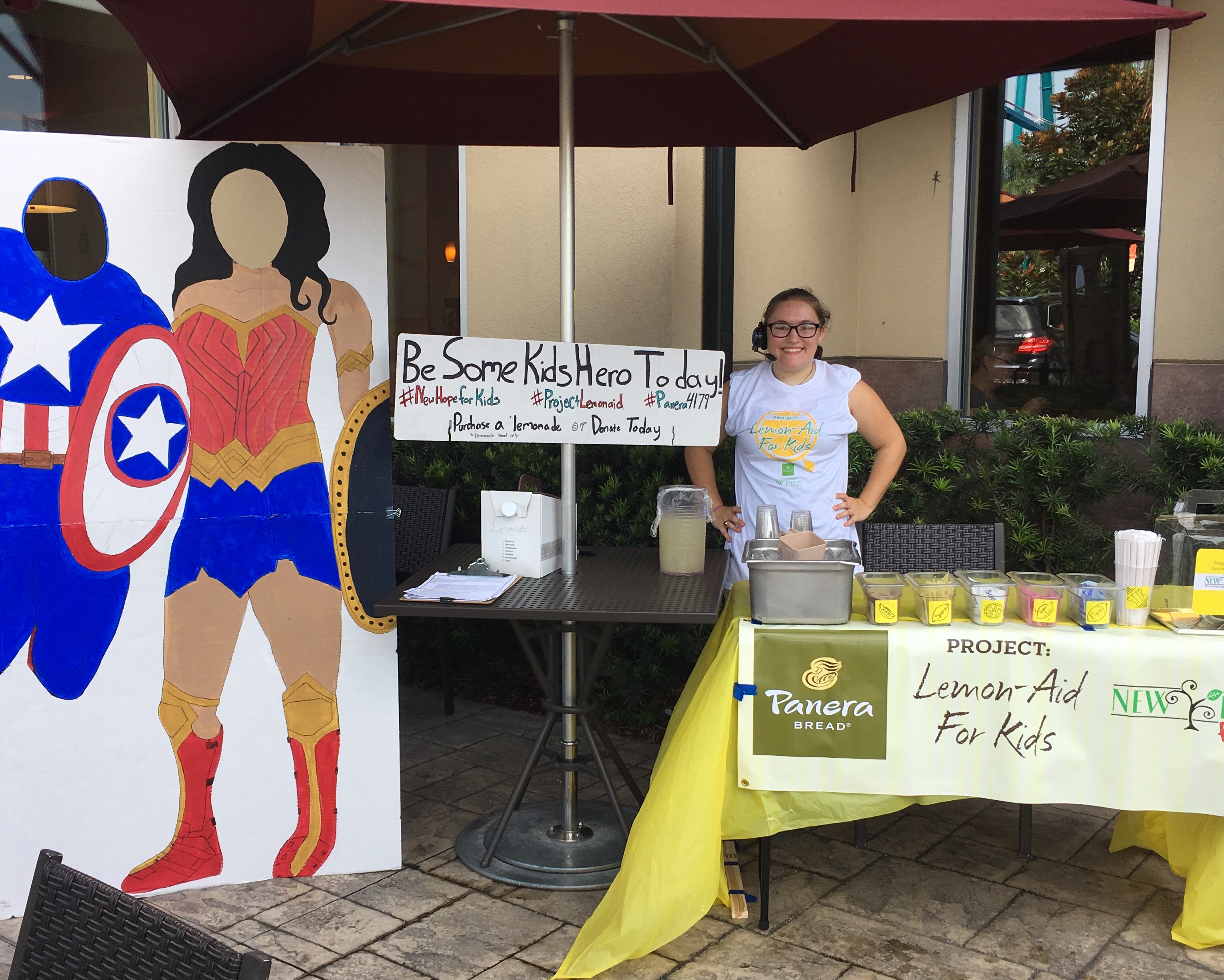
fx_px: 1340
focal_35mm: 37
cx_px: 579
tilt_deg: -6.9
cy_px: 518
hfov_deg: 49.1
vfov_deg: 40.1
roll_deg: +0.3
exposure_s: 1/361
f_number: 2.2
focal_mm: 4.15
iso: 25
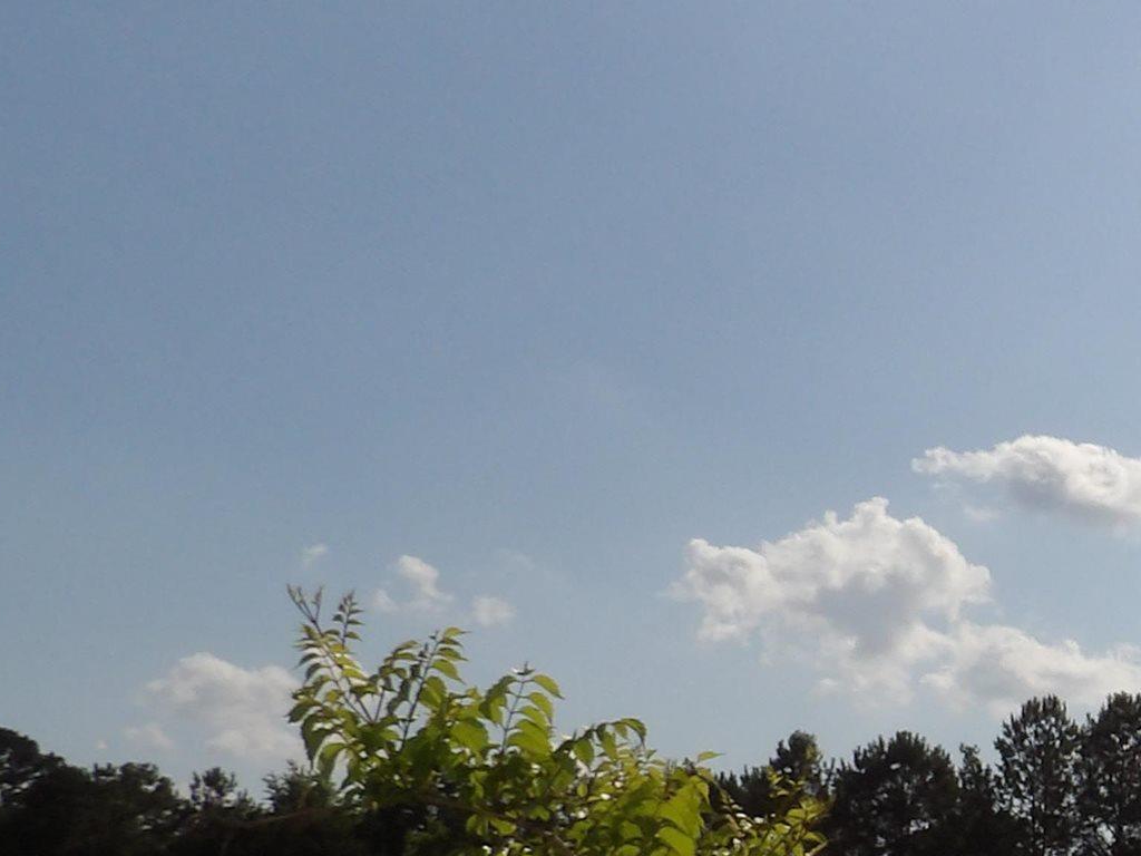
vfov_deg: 19.7
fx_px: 2373
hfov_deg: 23.2
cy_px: 892
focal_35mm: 72
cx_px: 1569
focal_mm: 4.3
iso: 103
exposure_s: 1/768
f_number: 7.4
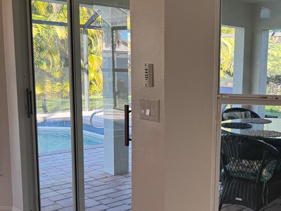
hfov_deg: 37.7
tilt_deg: -9.0
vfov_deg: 30.2
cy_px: 126
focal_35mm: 48
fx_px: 390
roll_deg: -1.2
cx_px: 238
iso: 80
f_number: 1.78
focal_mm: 6.76
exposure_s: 1/120
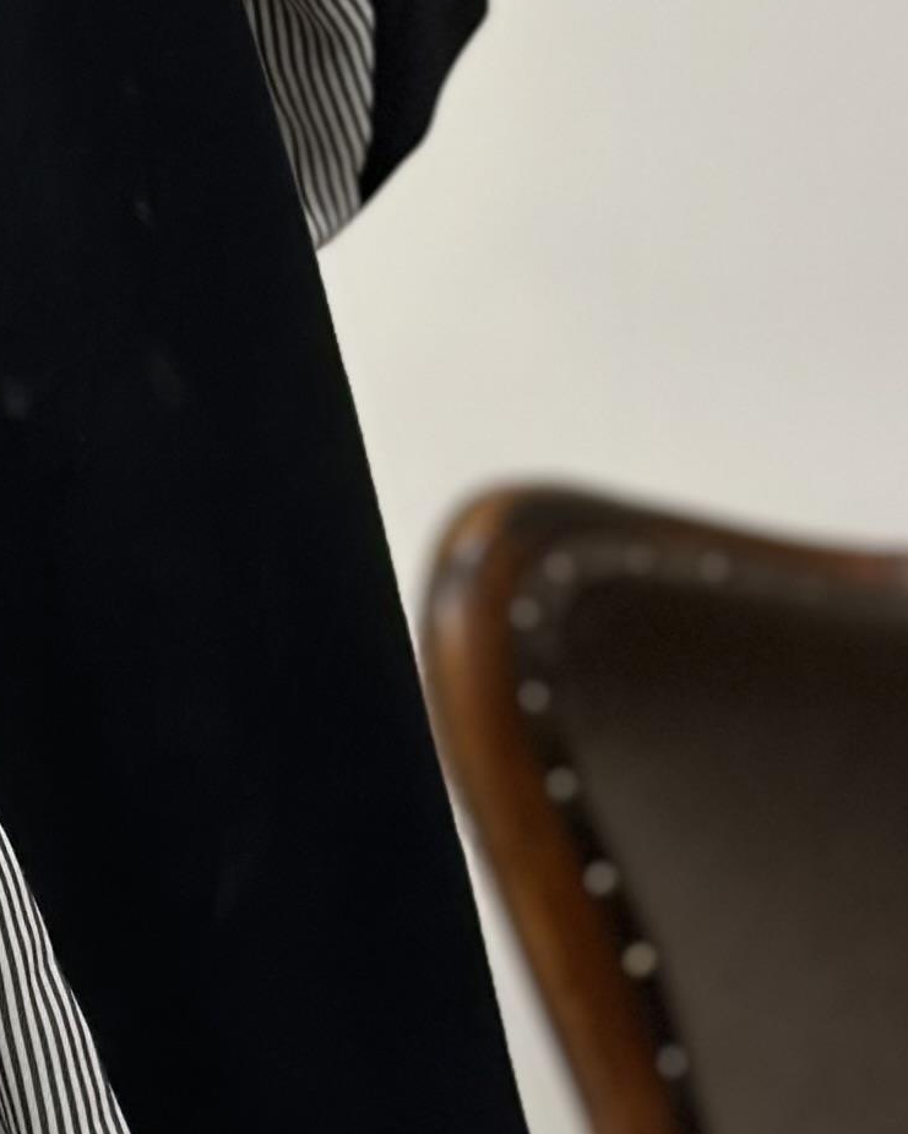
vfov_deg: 9.4
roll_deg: -2.0
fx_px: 6852
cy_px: 245
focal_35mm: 204
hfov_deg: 7.5
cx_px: -379
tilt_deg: -28.8
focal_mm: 6.86
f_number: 1.78
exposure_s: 1/50
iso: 80
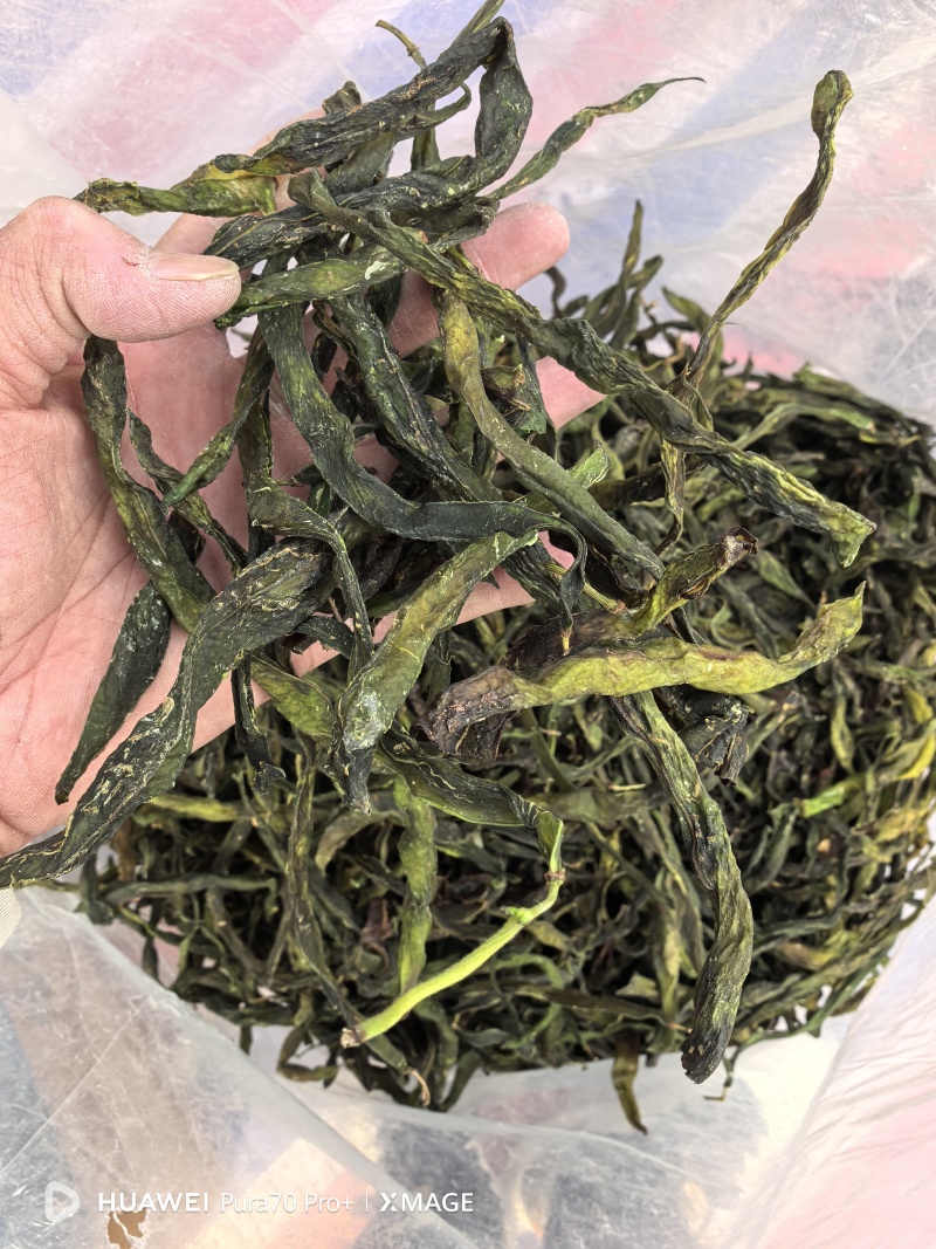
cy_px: 624
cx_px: 468
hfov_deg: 51.3
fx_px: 974
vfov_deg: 65.3
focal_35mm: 27
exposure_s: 1/321
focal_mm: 6.98
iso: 1250
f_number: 4
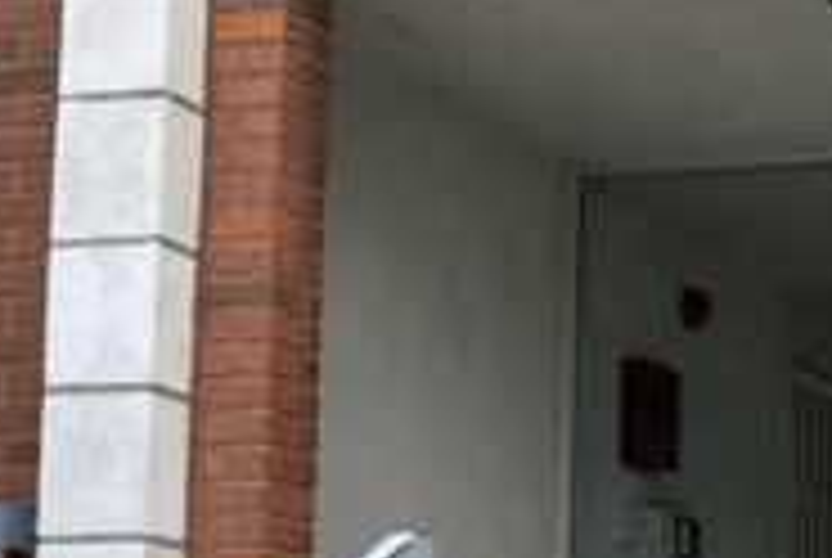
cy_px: 446
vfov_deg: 12.6
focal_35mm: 109
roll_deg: +0.4
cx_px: 1032
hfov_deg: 17.7
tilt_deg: +3.9
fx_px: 2523
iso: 32
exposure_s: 1/454
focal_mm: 4.25
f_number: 1.8
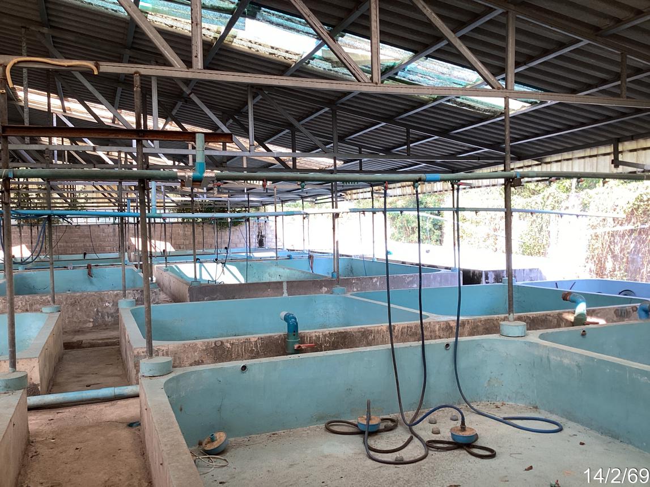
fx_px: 582
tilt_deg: -1.4
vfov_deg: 45.4
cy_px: 244
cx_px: 325
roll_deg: +3.6
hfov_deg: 58.4
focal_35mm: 31
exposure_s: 1/120
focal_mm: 3.3
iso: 32
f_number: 2.4
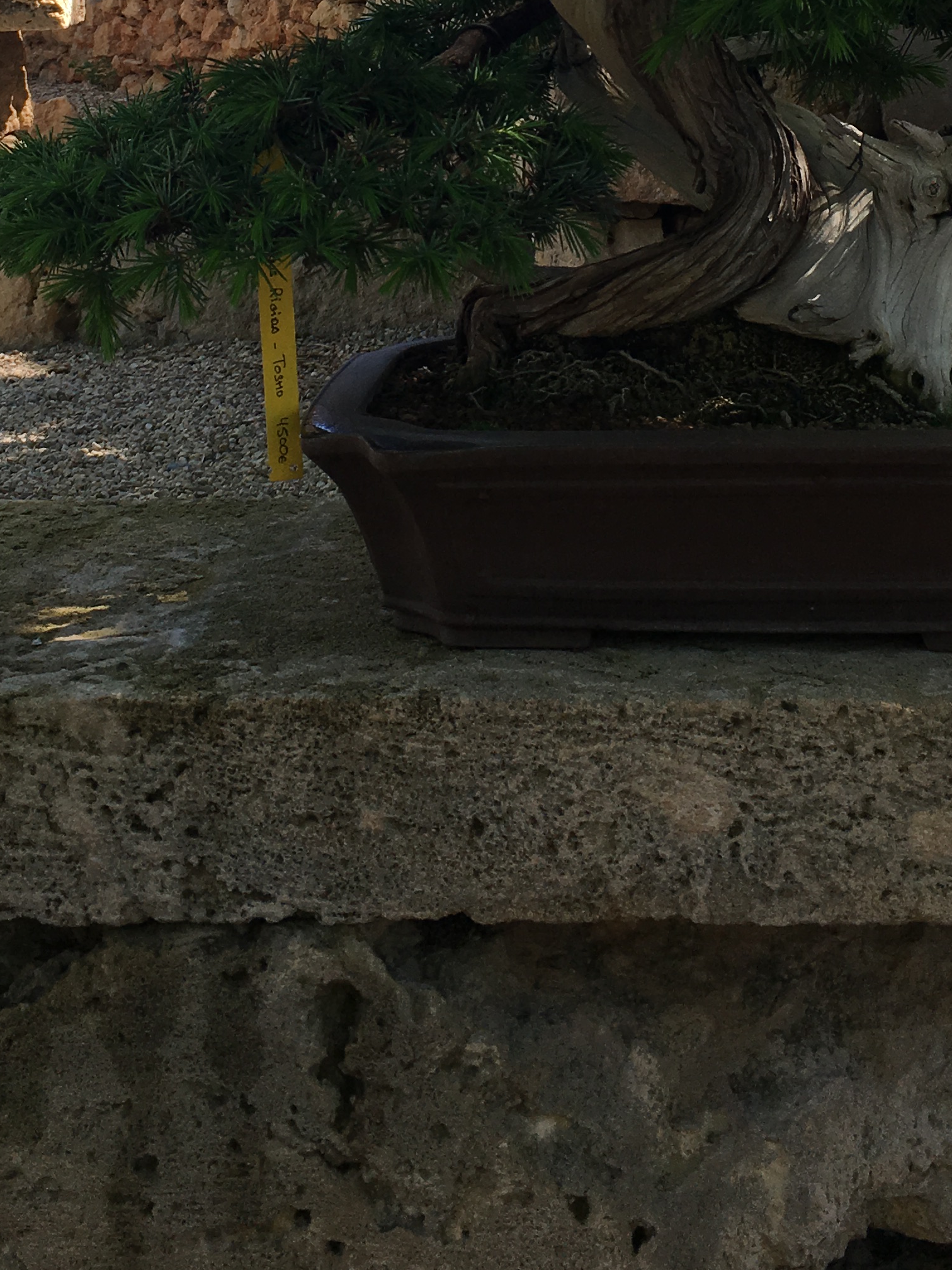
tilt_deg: -0.4
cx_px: 491
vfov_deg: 31.0
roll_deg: +0.6
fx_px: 2127
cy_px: 28
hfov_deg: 25.2
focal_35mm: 58
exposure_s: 1/420
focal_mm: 4.15
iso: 25
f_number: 2.2
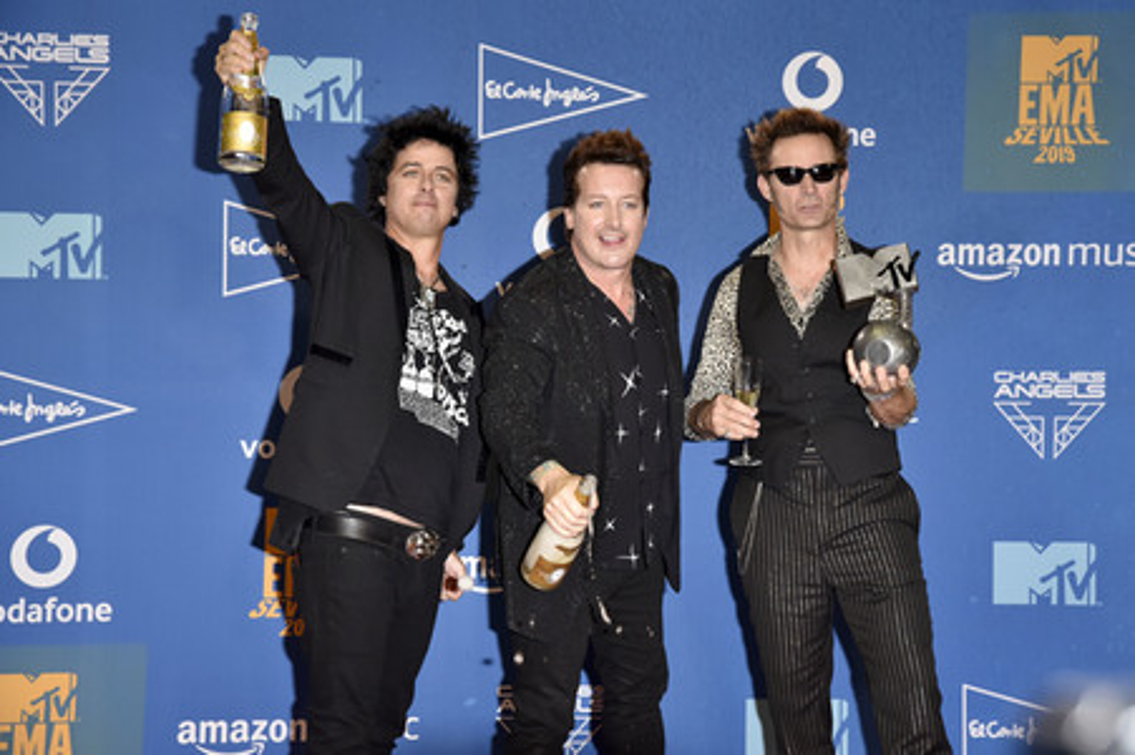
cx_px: 568
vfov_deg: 16.6
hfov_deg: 24.8
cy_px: 378
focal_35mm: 82
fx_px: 2583
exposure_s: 1/200
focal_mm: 82
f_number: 6.3
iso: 1600
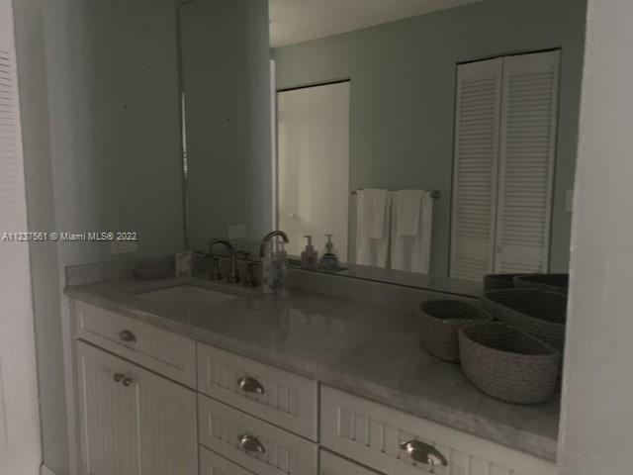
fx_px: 475
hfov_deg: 67.3
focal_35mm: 26
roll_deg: +0.9
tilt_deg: -6.5
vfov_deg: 53.1
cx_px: 316
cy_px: 238
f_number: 1.8
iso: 800
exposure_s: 1/24
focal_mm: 4.25
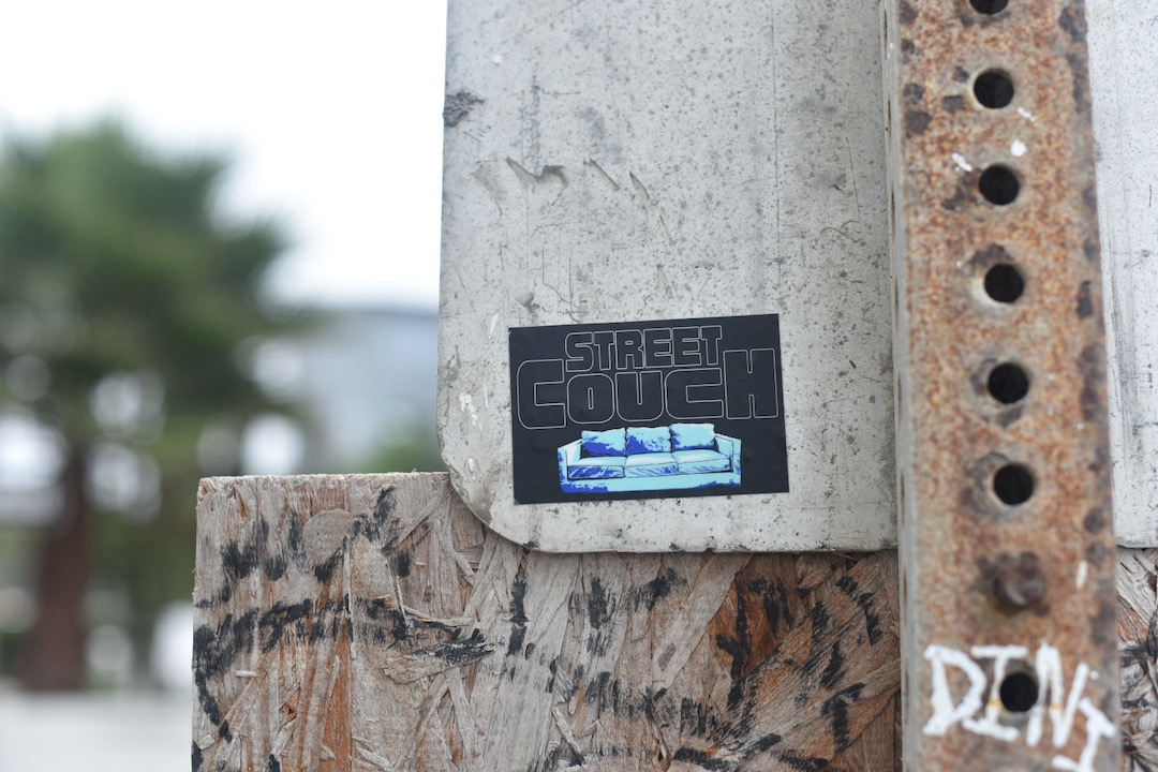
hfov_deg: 39.6
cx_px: 579
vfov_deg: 27.0
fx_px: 1608
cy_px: 386
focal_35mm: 50
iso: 400
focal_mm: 50
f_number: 4.5
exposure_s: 1/80
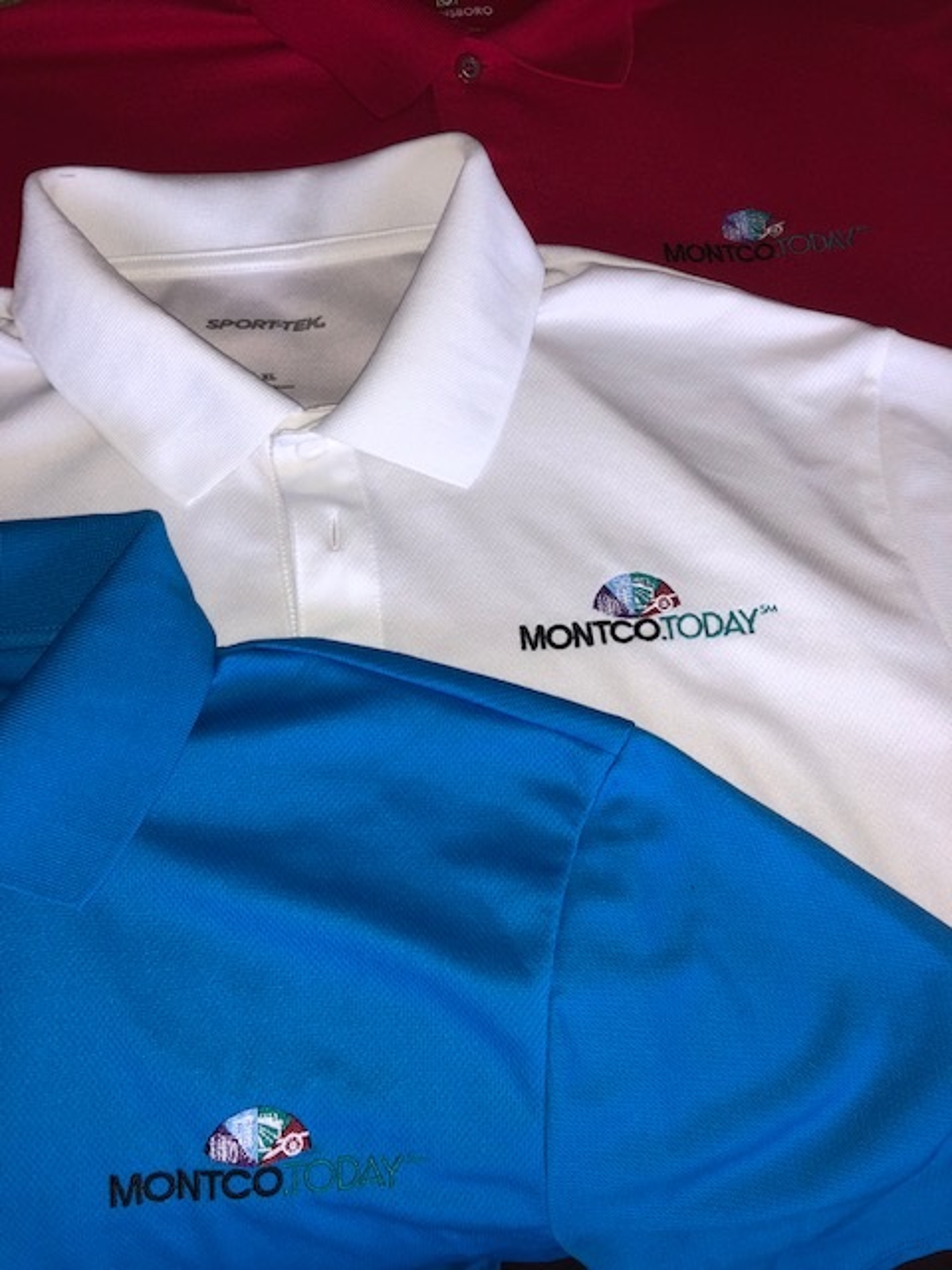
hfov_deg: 49.7
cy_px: 635
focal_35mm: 28
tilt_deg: -70.6
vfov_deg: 63.4
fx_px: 1027
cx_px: 476
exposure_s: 1/27
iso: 25
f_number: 1.8
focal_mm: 4
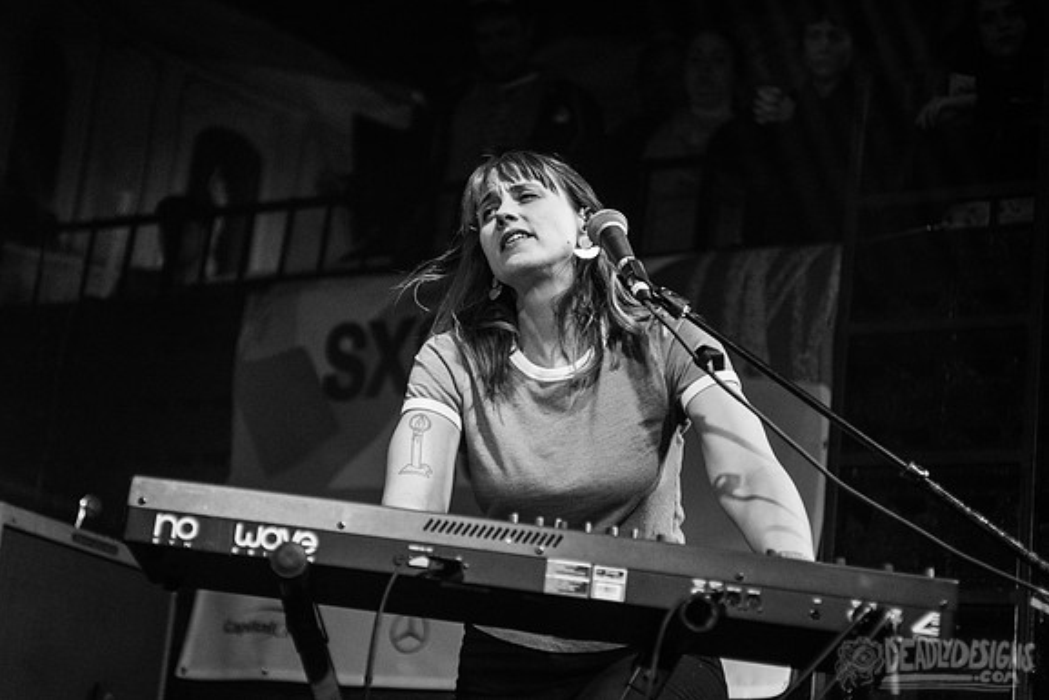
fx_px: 2302
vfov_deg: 17.3
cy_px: 350
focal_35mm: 79
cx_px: 459
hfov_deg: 25.6
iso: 3200
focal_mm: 70
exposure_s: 1/160
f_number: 2.8
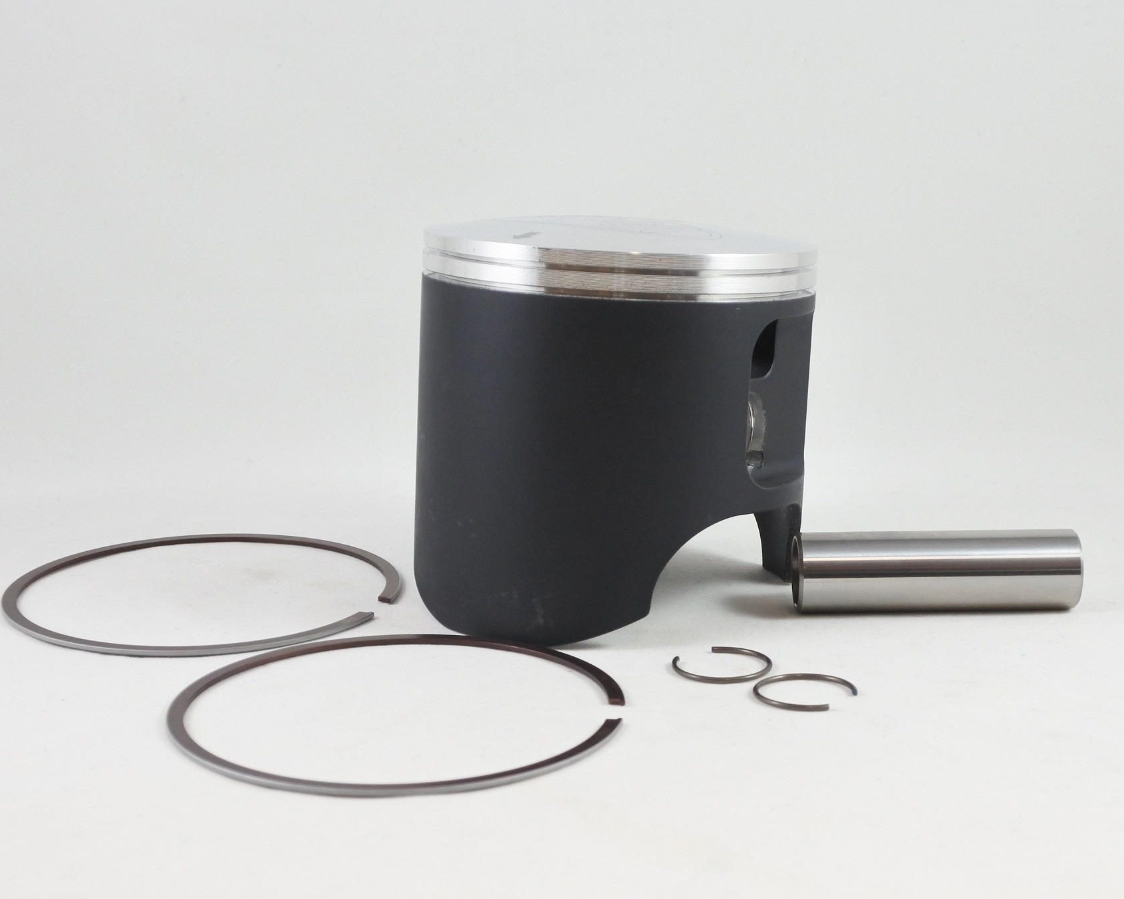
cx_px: 592
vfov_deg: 34.2
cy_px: 450
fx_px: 1464
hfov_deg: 42.0
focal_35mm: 44
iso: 500
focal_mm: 14.7
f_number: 4.2
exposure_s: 1/125
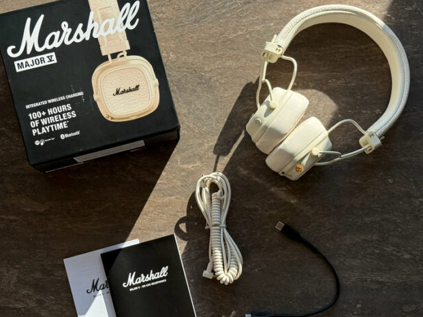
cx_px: 204
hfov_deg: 29.0
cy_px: 184
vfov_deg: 21.9
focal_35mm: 67
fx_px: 819
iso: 80
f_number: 1.78
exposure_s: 1/2033
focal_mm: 6.76
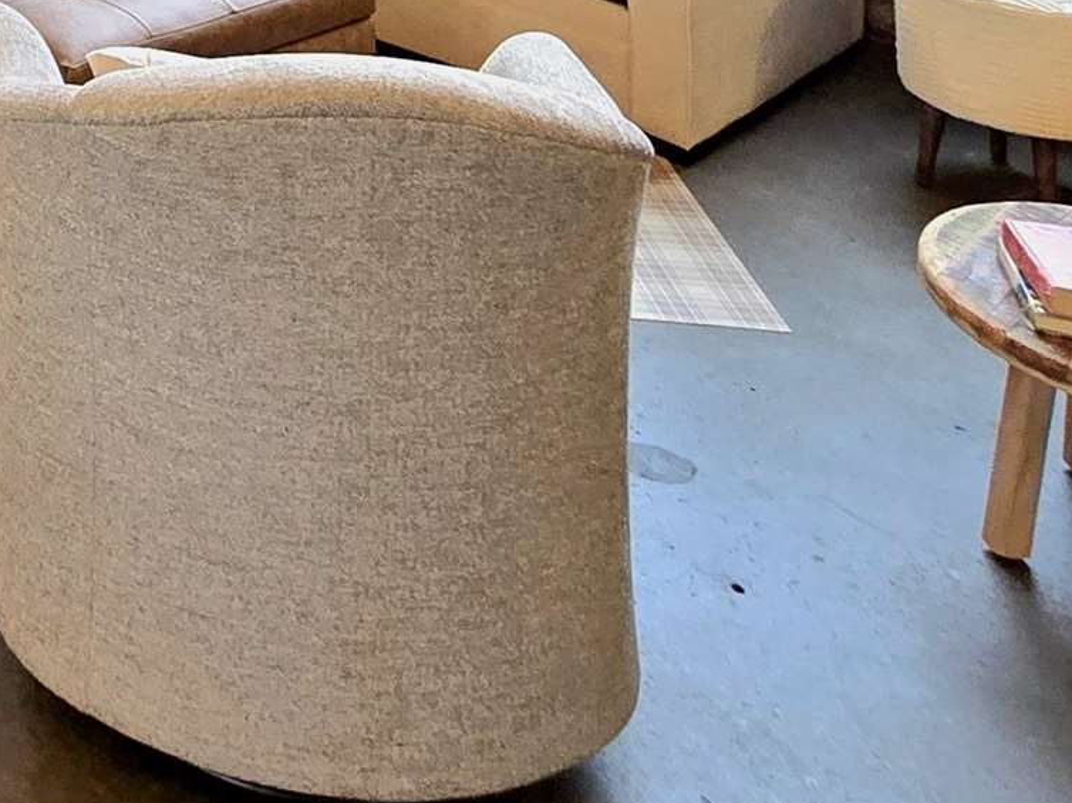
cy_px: -756
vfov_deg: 18.8
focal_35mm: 53
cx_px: -212
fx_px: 1641
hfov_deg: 30.7
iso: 160
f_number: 2.2
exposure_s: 1/60.2
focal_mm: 2.2
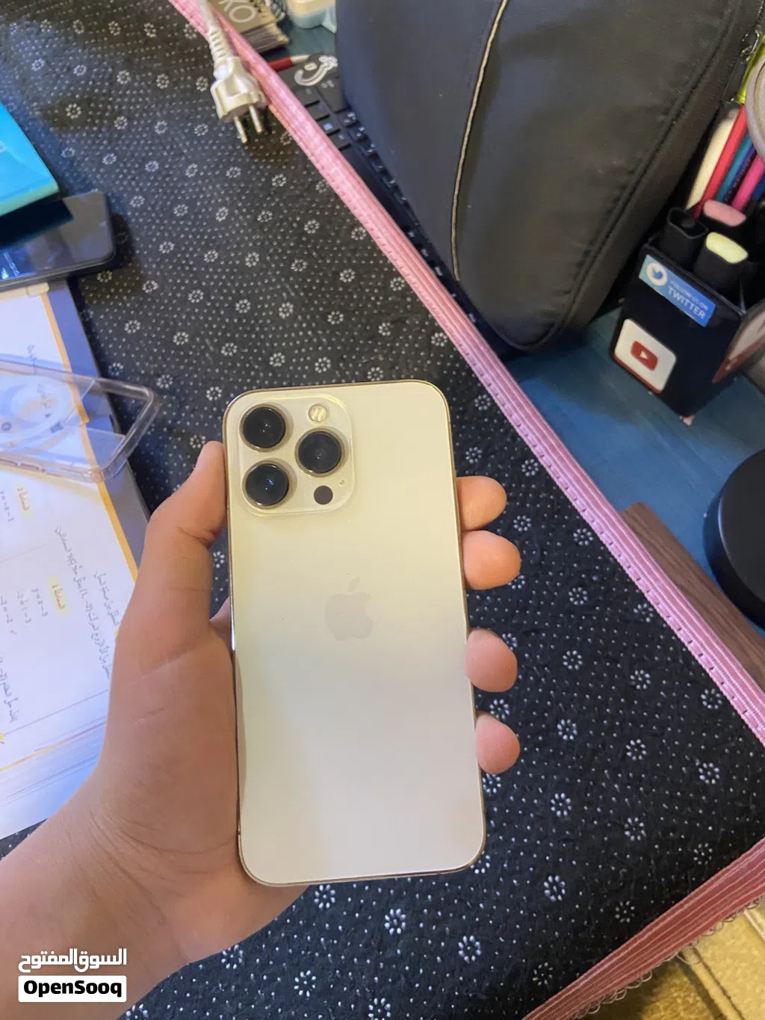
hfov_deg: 53.1
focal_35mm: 26
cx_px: 382
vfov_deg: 67.3
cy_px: 510
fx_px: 766
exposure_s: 1/60
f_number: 1.8
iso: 400
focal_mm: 4.25
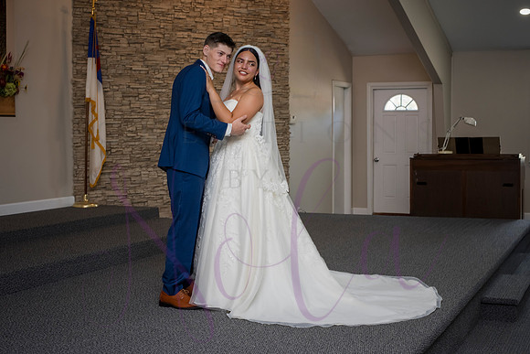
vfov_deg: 25.8
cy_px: 170
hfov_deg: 37.9
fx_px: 771
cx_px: 266
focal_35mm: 52
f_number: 7.1
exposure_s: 1/60
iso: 800
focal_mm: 50
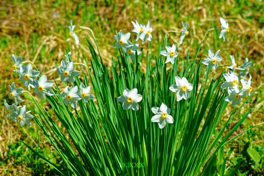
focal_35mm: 150
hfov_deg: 13.7
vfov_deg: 9.1
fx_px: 1100
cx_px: 132
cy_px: 88
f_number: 5
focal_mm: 100
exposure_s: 1/500
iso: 200
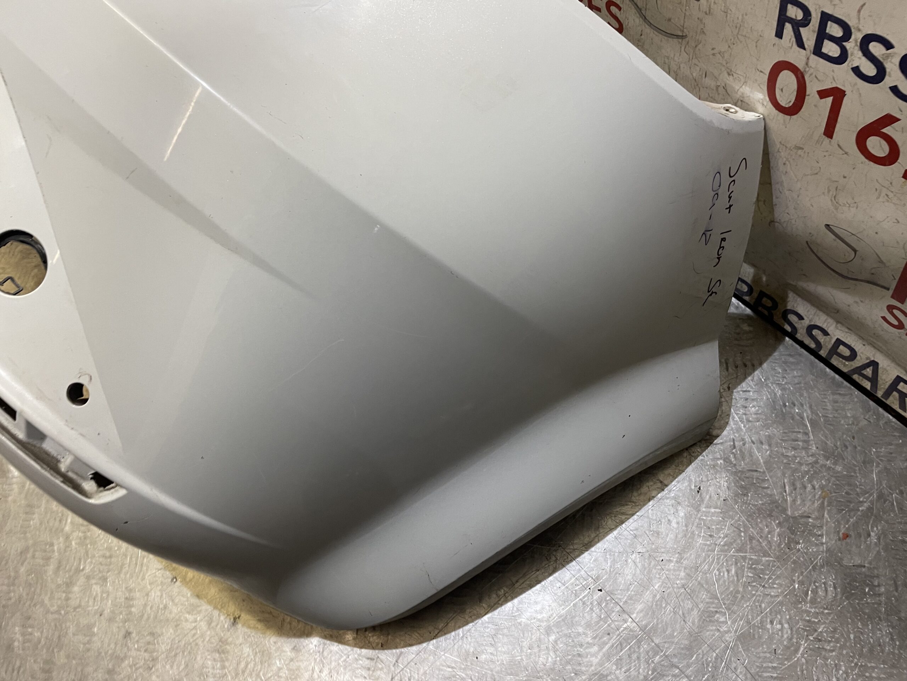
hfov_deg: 67.3
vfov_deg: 53.1
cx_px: 454
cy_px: 340
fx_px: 681
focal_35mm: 26
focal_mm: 4.2
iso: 125
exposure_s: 1/50
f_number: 1.6
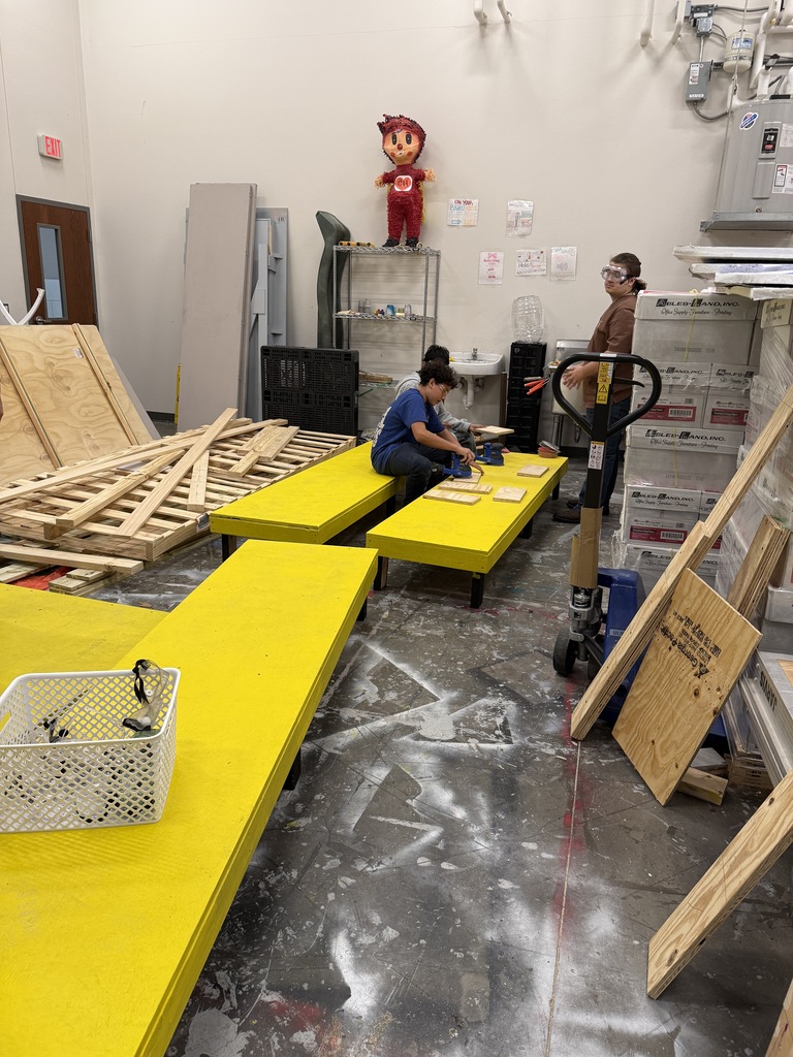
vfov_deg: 71.6
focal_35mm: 24
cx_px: 396
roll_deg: -2.8
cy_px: 528
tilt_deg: -17.0
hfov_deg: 56.8
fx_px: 733
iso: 200
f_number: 1.78
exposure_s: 1/121
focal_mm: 6.76
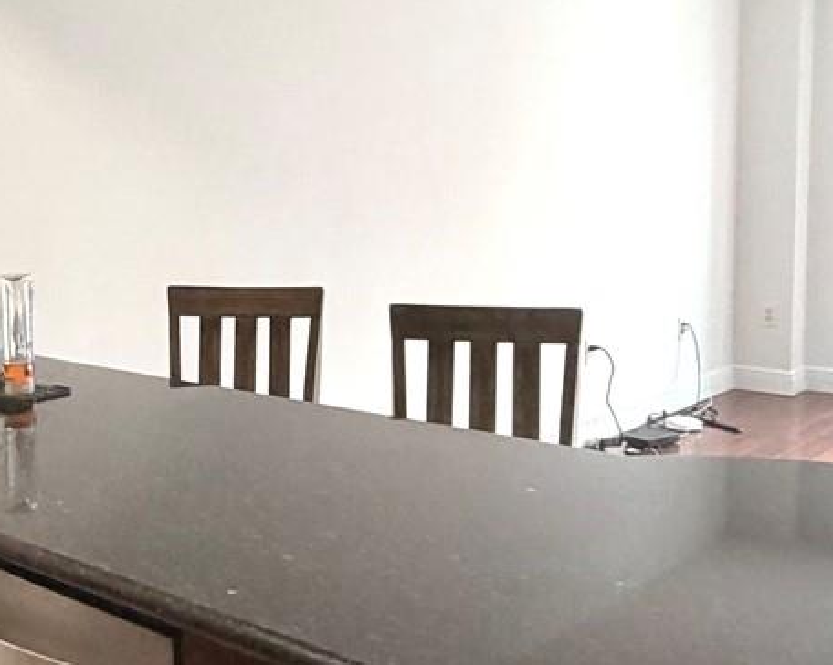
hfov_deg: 37.4
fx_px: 1182
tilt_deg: -4.7
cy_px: 272
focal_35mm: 48
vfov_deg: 31.3
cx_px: 166
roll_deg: +1.8
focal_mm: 2.22
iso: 320
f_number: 2.2
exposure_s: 1/121
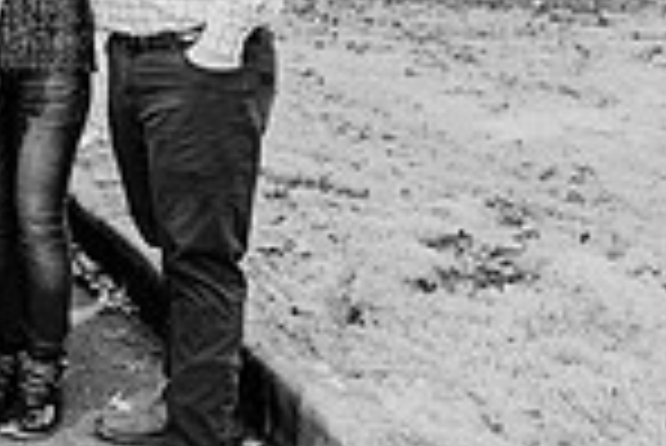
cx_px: -405
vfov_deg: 13.5
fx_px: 1741
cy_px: -282
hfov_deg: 18.5
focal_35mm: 94
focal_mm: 24
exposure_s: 1/400
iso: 100
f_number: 3.5
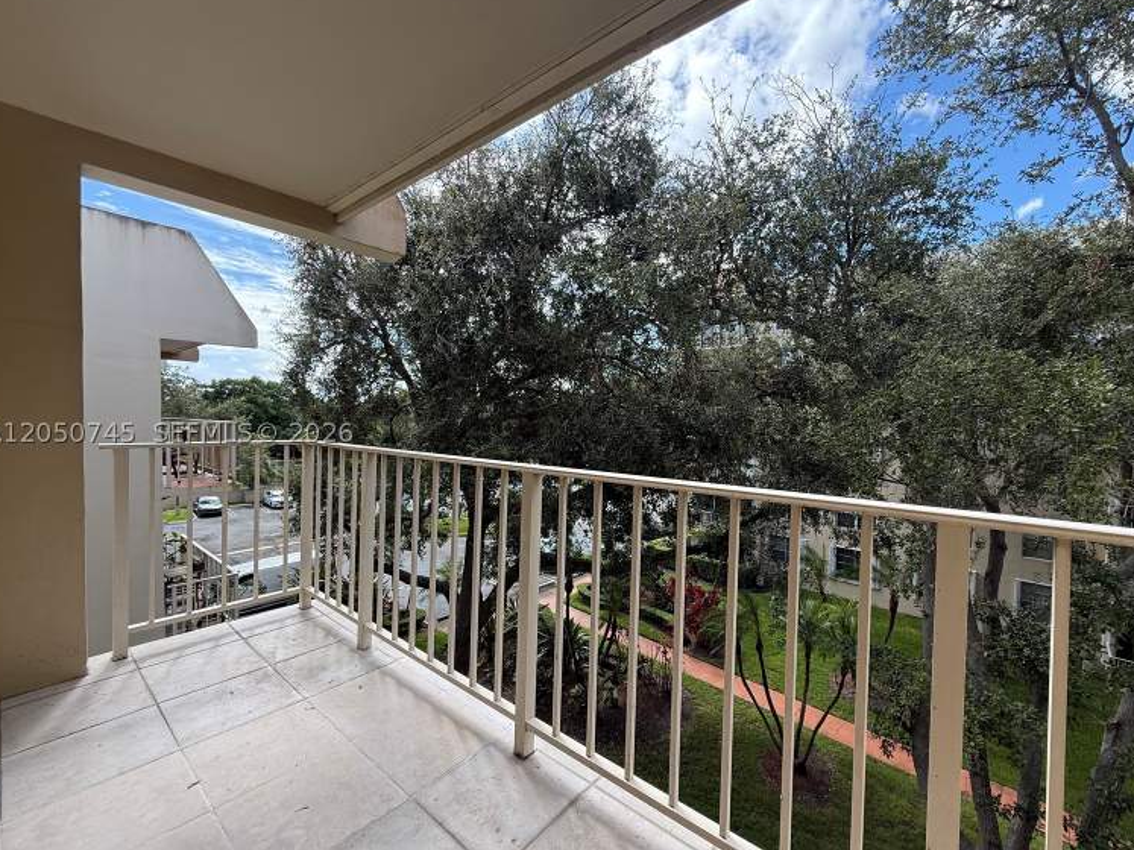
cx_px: 586
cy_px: 433
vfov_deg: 81.7
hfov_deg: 98.1
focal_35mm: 15
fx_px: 491
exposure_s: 1/482
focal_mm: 2.22
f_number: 2.2
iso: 64
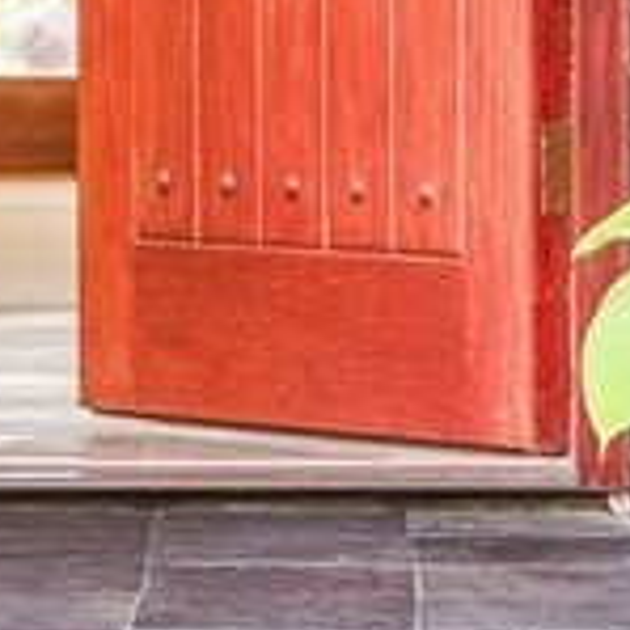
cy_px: -529
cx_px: 135
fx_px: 7598
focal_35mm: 369
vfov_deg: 4.7
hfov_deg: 4.7
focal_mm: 45
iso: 200
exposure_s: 1/200
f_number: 8
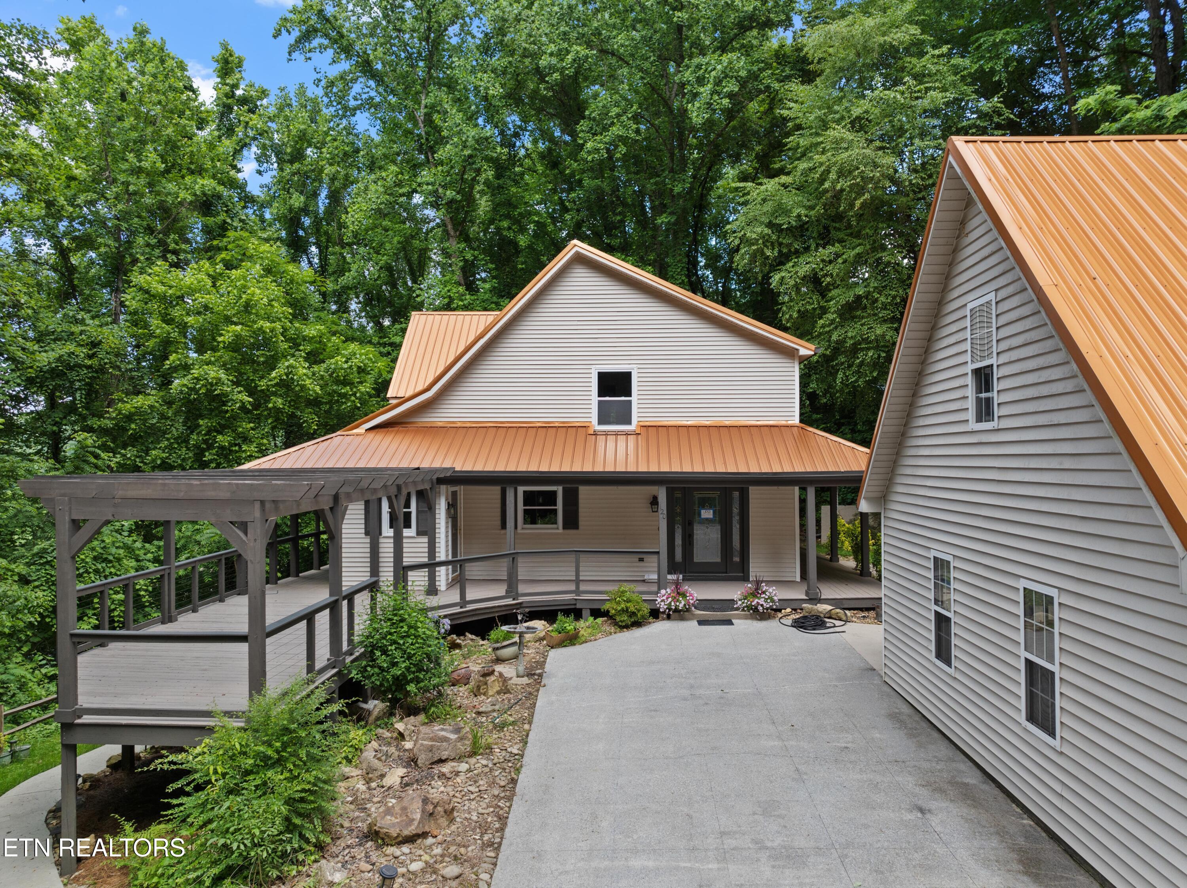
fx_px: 822
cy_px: 444
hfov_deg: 71.6
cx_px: 594
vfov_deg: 56.8
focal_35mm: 24
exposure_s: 1/20
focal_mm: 12.29
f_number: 2.8
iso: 120
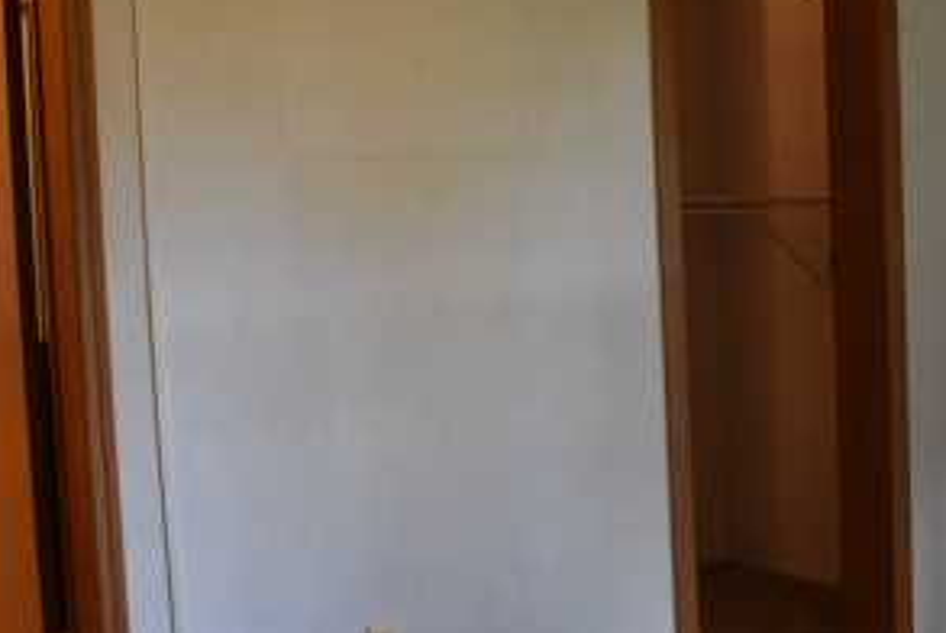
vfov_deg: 19.8
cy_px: 375
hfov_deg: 28.7
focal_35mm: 69
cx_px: 739
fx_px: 1815
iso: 800
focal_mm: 18
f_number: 4.5
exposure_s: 1/80
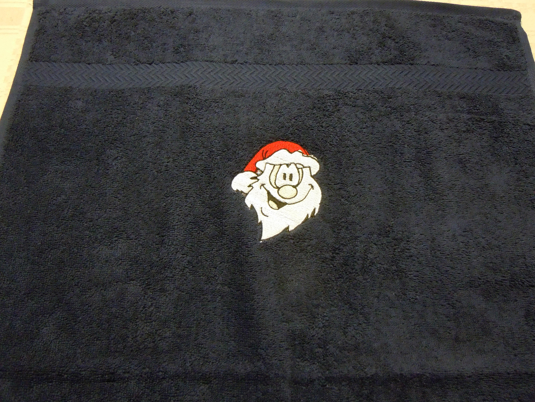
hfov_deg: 60.0
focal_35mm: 30
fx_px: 464
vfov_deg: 46.8
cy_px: 201
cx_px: 268
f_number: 3.5
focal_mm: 5.4
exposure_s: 1/40
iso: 800
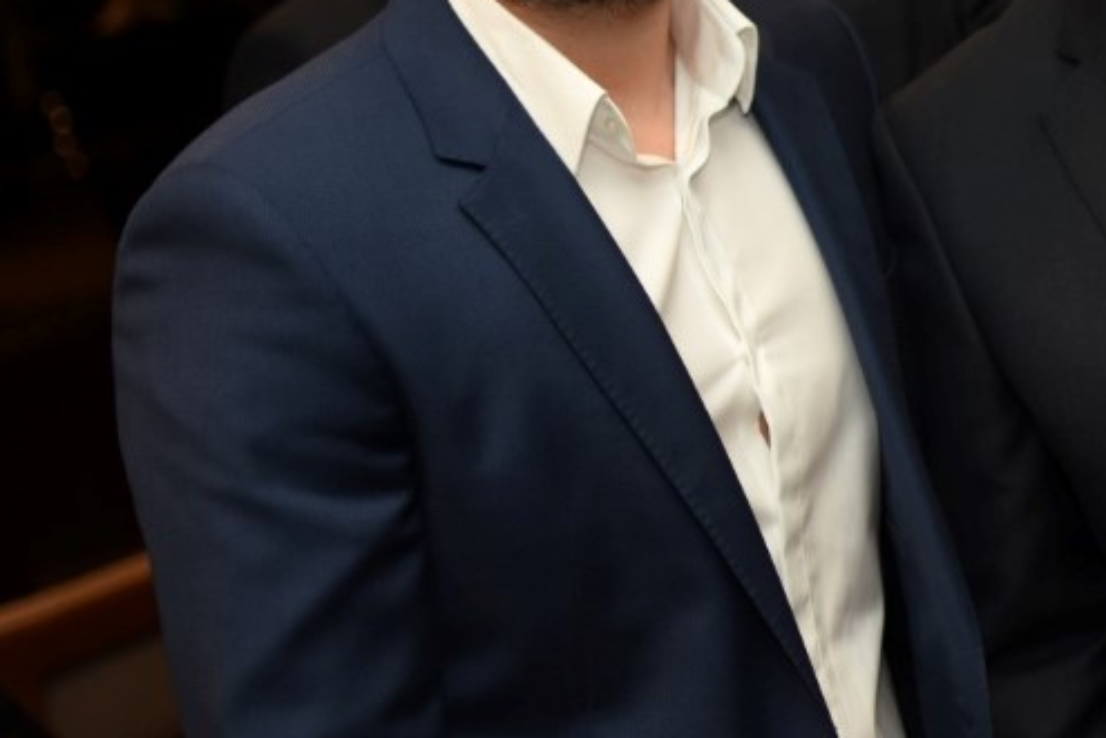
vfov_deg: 11.2
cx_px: 1137
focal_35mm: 122
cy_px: 237
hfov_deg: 16.4
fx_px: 3753
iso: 800
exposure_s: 1/125
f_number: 1.8
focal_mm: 35
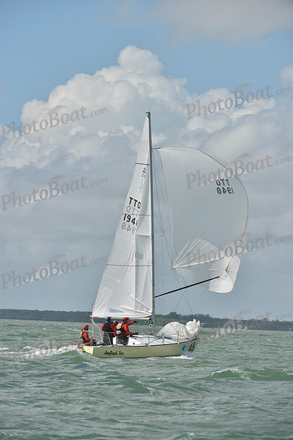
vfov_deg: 10.3
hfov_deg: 6.9
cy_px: 220
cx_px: 146
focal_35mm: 200
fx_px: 2440
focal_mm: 200
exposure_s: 1/1250
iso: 280
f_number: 8
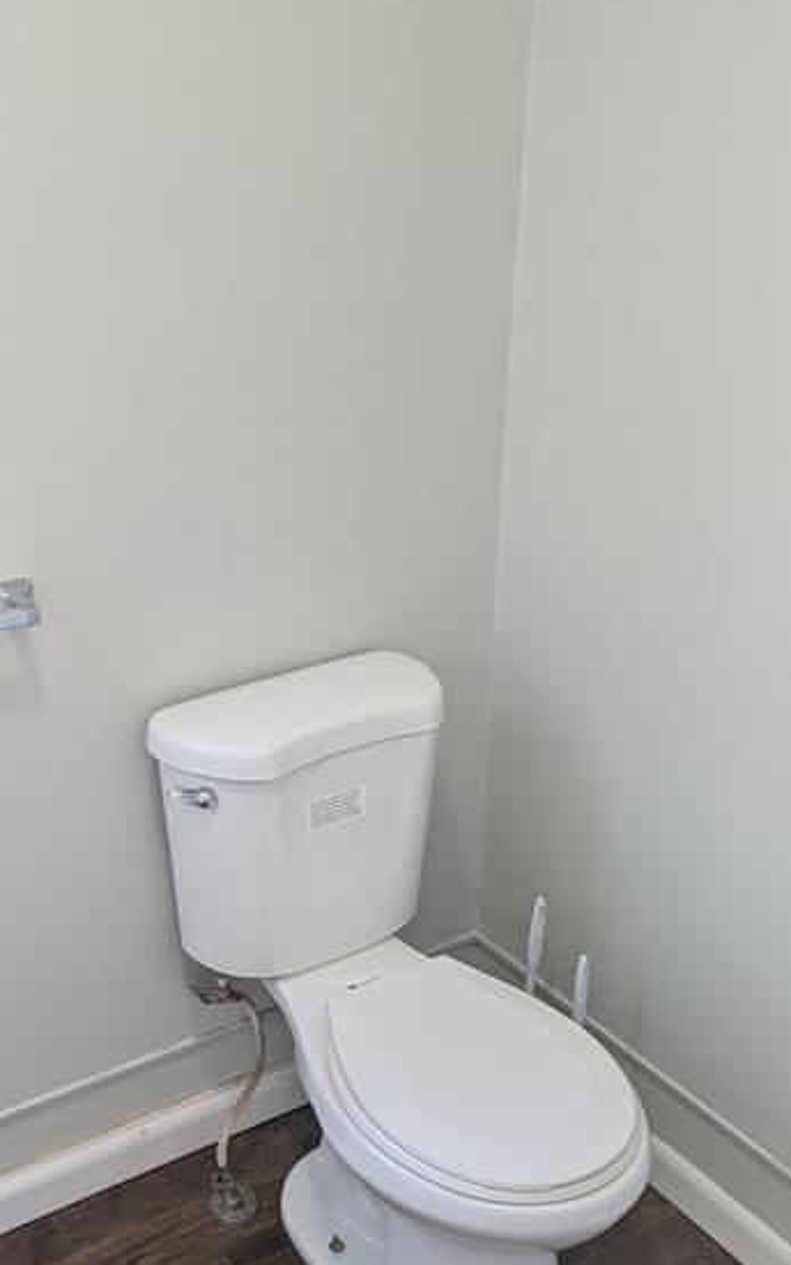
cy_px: 649
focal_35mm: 37
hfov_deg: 34.1
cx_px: 255
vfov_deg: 52.7
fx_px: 1276
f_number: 1.89
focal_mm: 5.43
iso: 193
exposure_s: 1/24
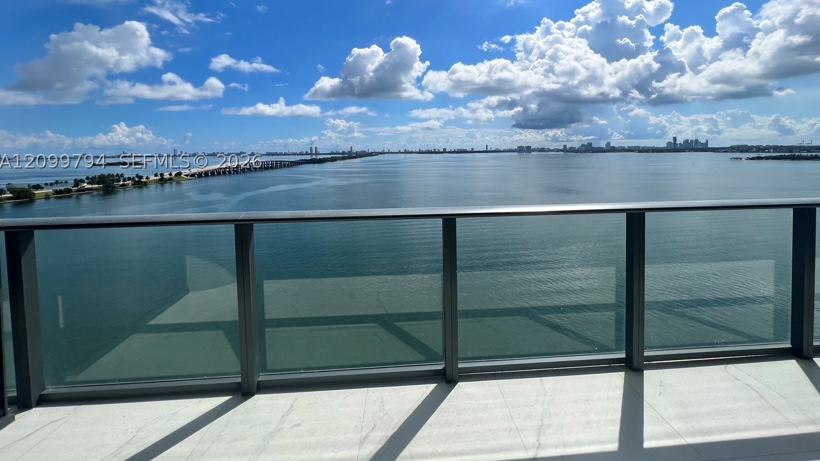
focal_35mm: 15
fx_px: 326
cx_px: 429
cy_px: 161
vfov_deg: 68.9
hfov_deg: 102.9
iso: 40
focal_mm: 1.57
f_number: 1.8
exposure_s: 1/4785
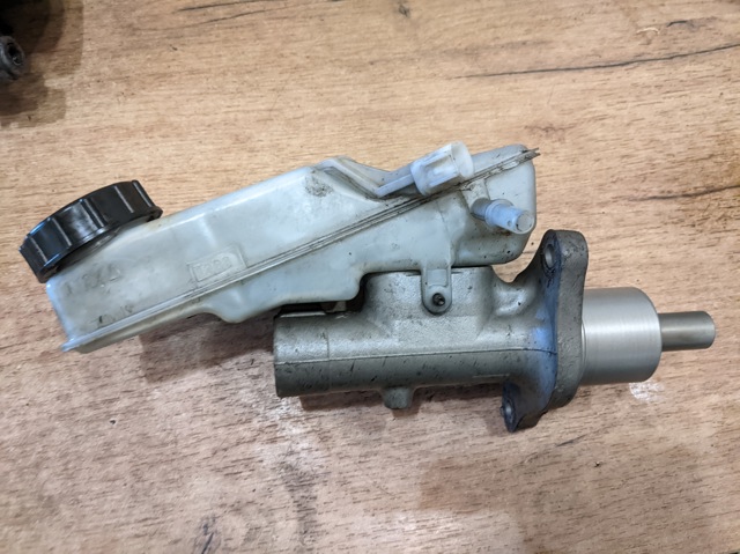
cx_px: 370
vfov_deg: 51.3
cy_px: 277
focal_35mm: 27
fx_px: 577
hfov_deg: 65.4
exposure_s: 1/33.3
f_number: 1.8
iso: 642
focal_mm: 4.44
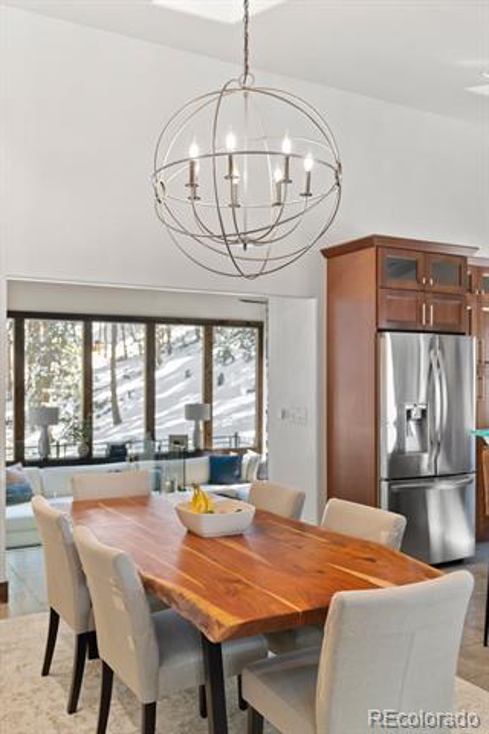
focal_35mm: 32
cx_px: 244
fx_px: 652
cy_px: 367
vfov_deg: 58.7
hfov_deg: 41.1
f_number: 3.2
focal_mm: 32
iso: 800
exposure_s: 1/15
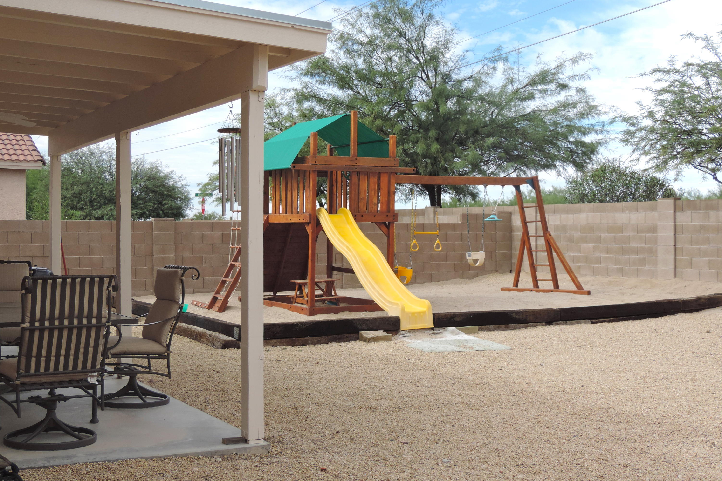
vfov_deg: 27.5
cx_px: 361
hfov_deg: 40.3
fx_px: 983
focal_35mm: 49
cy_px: 247
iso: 80
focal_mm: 8.3
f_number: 3.5
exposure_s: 1/640
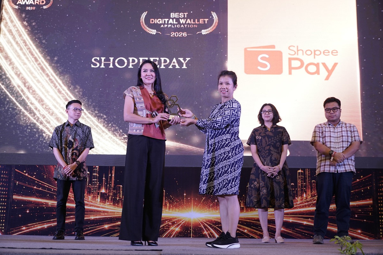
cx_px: 192
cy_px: 128
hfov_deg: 43.6
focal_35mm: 45
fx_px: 479
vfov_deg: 29.9
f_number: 4
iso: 1250
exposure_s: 1/60
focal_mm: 45
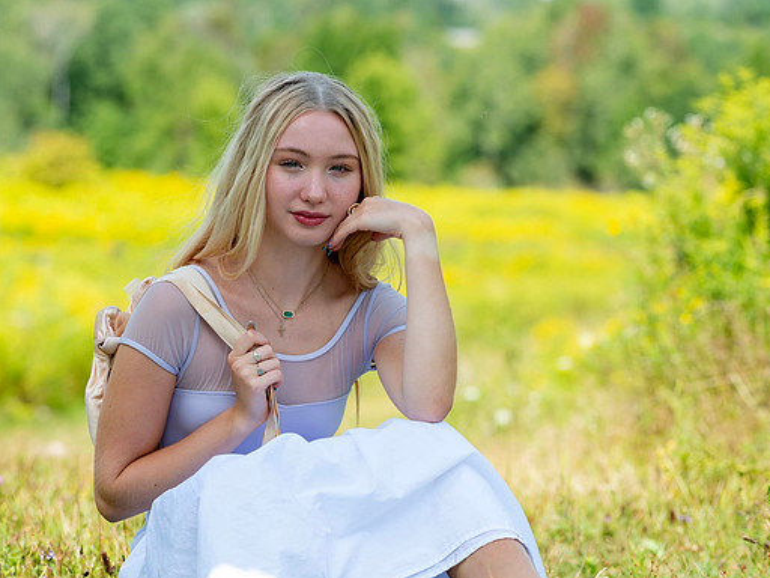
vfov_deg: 9.4
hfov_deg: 12.5
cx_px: 387
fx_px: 3515
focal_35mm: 158
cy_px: 290
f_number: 6.3
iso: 160
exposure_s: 1/320
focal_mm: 145
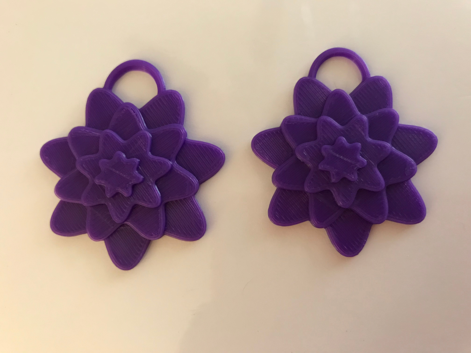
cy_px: 176
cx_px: 236
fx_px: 381
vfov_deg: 49.7
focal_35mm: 28
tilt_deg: -84.5
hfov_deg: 63.4
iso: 80
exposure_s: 1/7
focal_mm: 3.99
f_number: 1.8
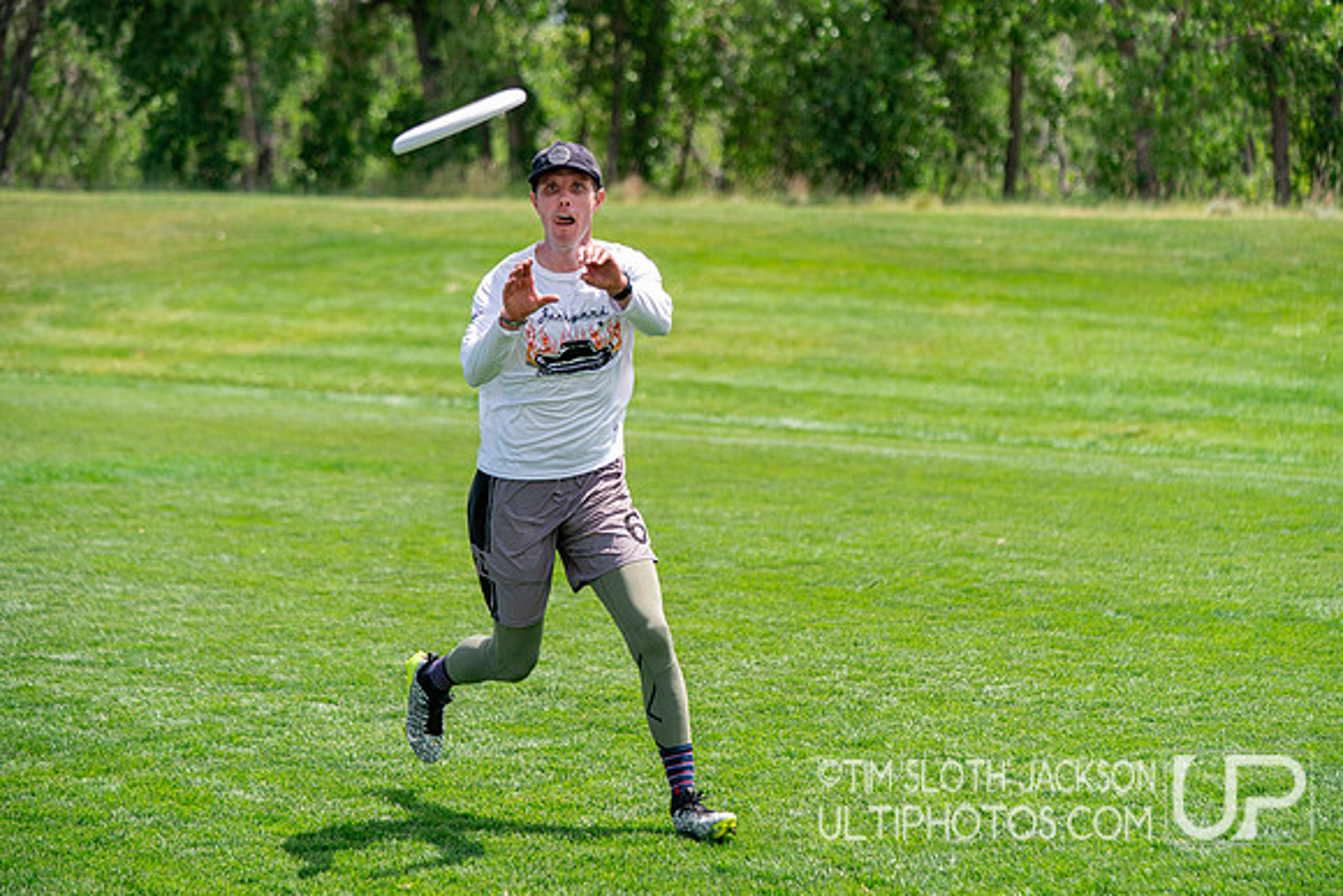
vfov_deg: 14.1
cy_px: 448
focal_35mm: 97
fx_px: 3636
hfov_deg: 20.9
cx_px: 711
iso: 500
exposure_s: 1/8000
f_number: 2.8
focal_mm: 92
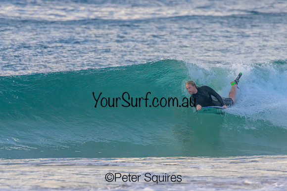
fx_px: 7974
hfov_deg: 2.1
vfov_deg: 1.4
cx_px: 144
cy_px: 96
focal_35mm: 1000
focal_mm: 1000
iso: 2500
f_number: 11
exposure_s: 1/2000
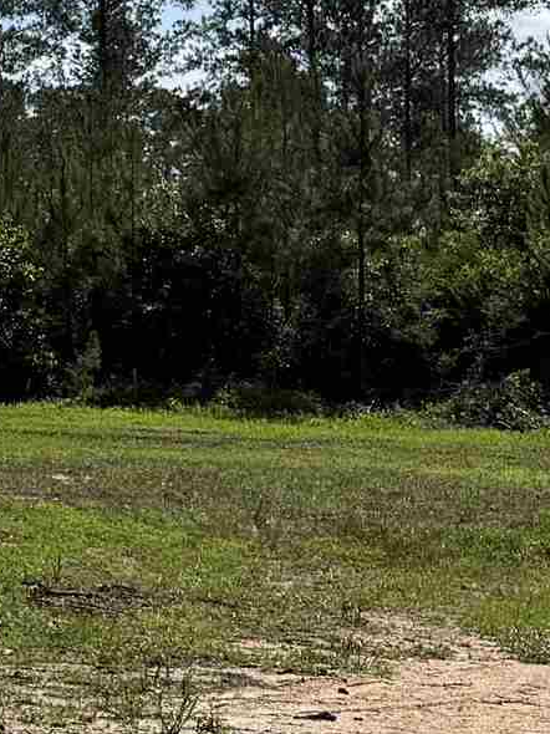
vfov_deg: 15.7
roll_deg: +0.3
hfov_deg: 10.1
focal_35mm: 125
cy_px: 189
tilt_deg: +2.1
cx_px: -834
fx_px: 2650
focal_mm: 6.76
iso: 80
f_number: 1.78
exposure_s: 1/7353
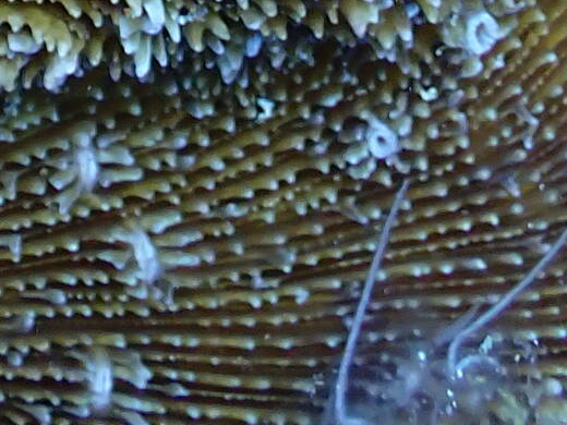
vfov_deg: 8.9
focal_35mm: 150
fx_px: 2457
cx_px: 118
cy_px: -596
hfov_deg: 13.1
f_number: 2.3
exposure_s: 1/125
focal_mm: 5.4
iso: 125
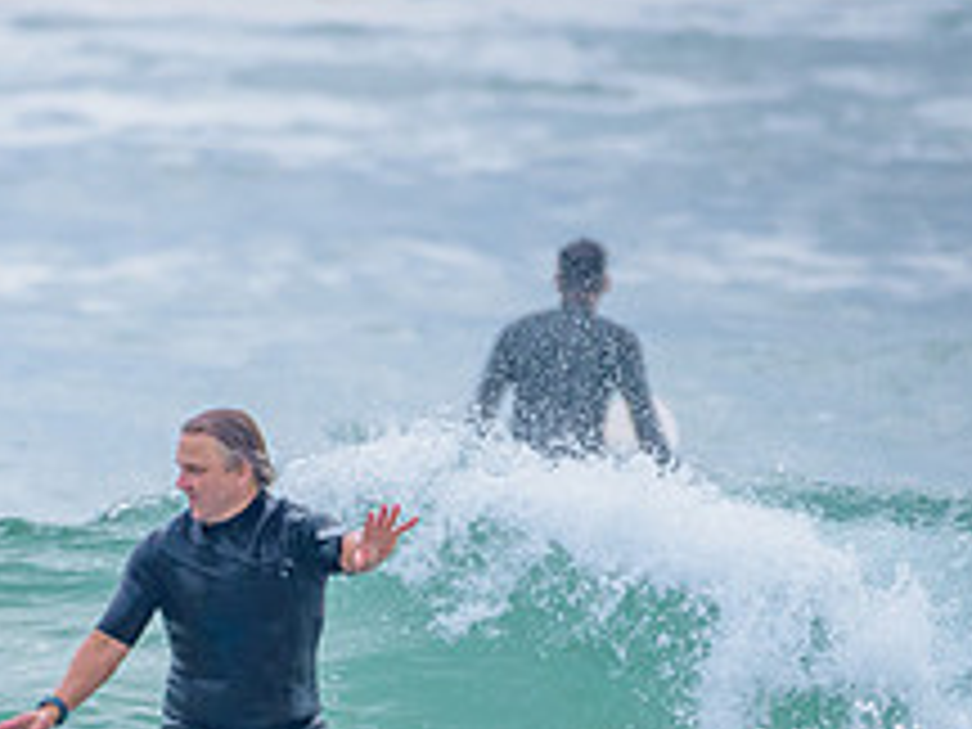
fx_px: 44450
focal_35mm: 1583
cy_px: 744
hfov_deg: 1.3
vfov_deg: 0.9
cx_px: 215
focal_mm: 500
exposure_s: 1/2000
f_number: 6.3
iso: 800
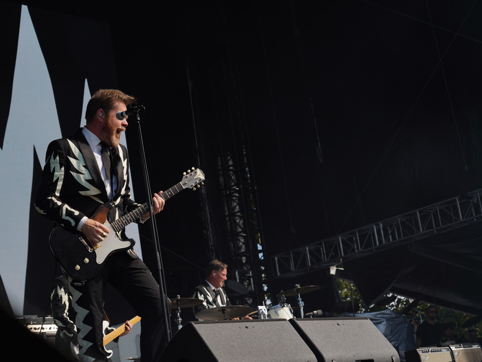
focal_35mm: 73
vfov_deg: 20.2
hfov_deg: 26.7
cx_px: 239
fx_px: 1016
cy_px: 181
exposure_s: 1/320
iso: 100
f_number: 8
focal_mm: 67
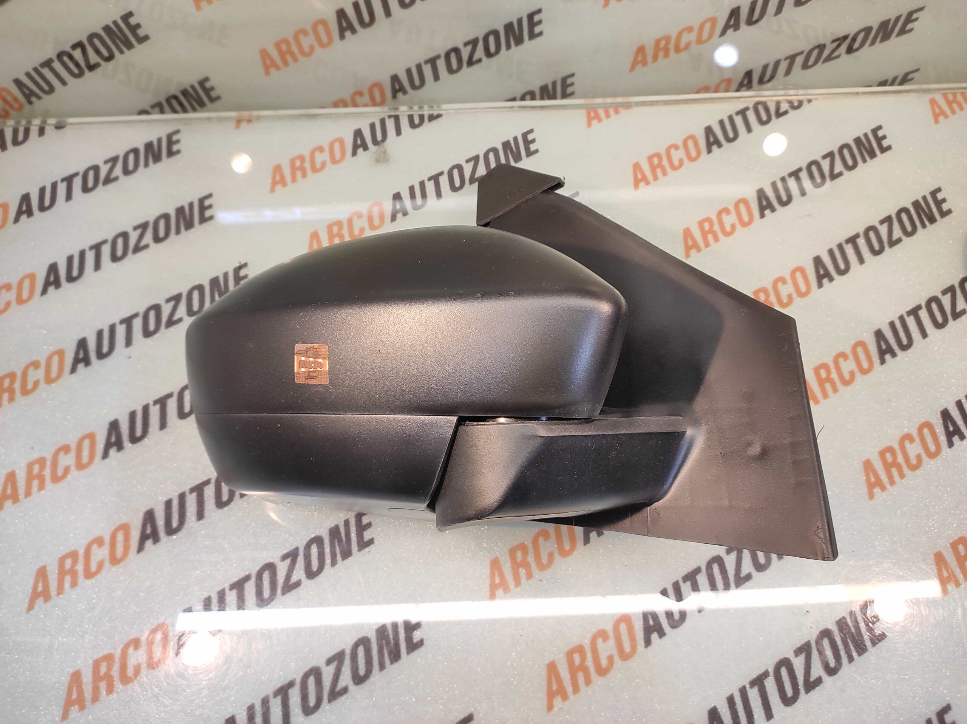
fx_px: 475
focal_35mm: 17
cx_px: 484
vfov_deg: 74.7
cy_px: 362
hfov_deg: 91.1
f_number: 1.79
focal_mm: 4.74
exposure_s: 1/33
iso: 182
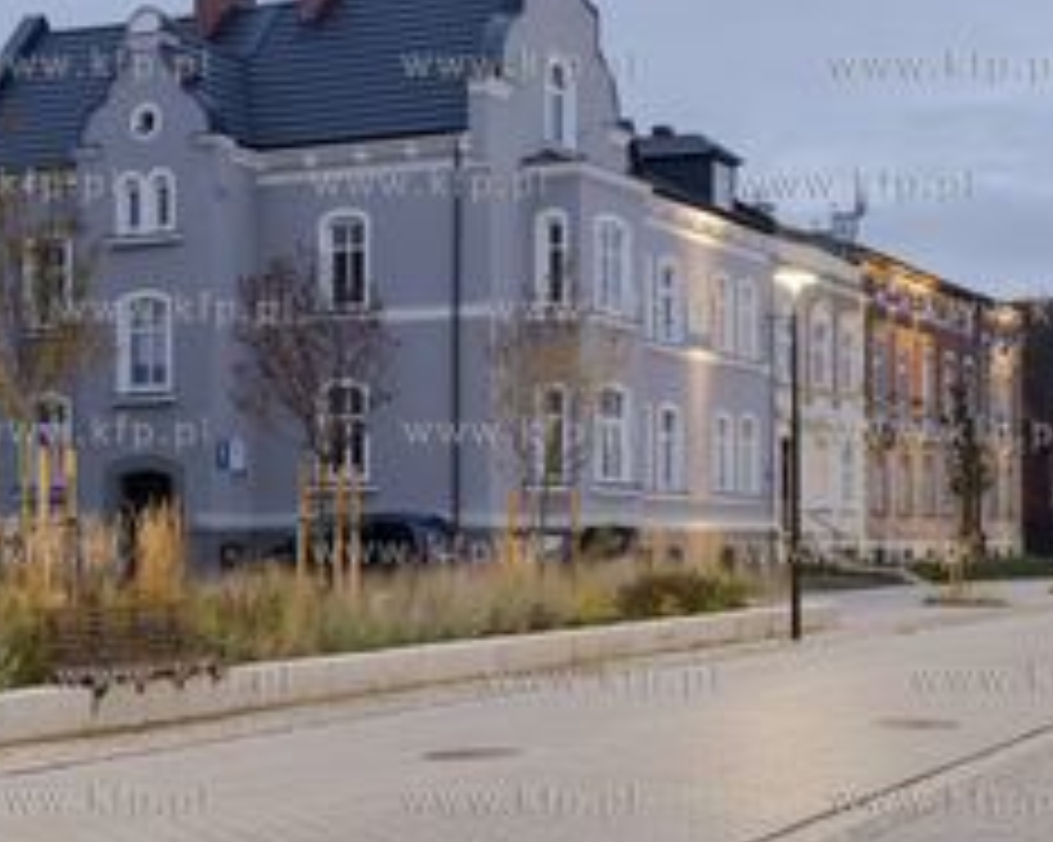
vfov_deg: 25.0
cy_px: 371
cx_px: 760
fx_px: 1900
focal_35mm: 61
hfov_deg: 30.6
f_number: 6.3
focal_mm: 38
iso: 100
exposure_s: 2
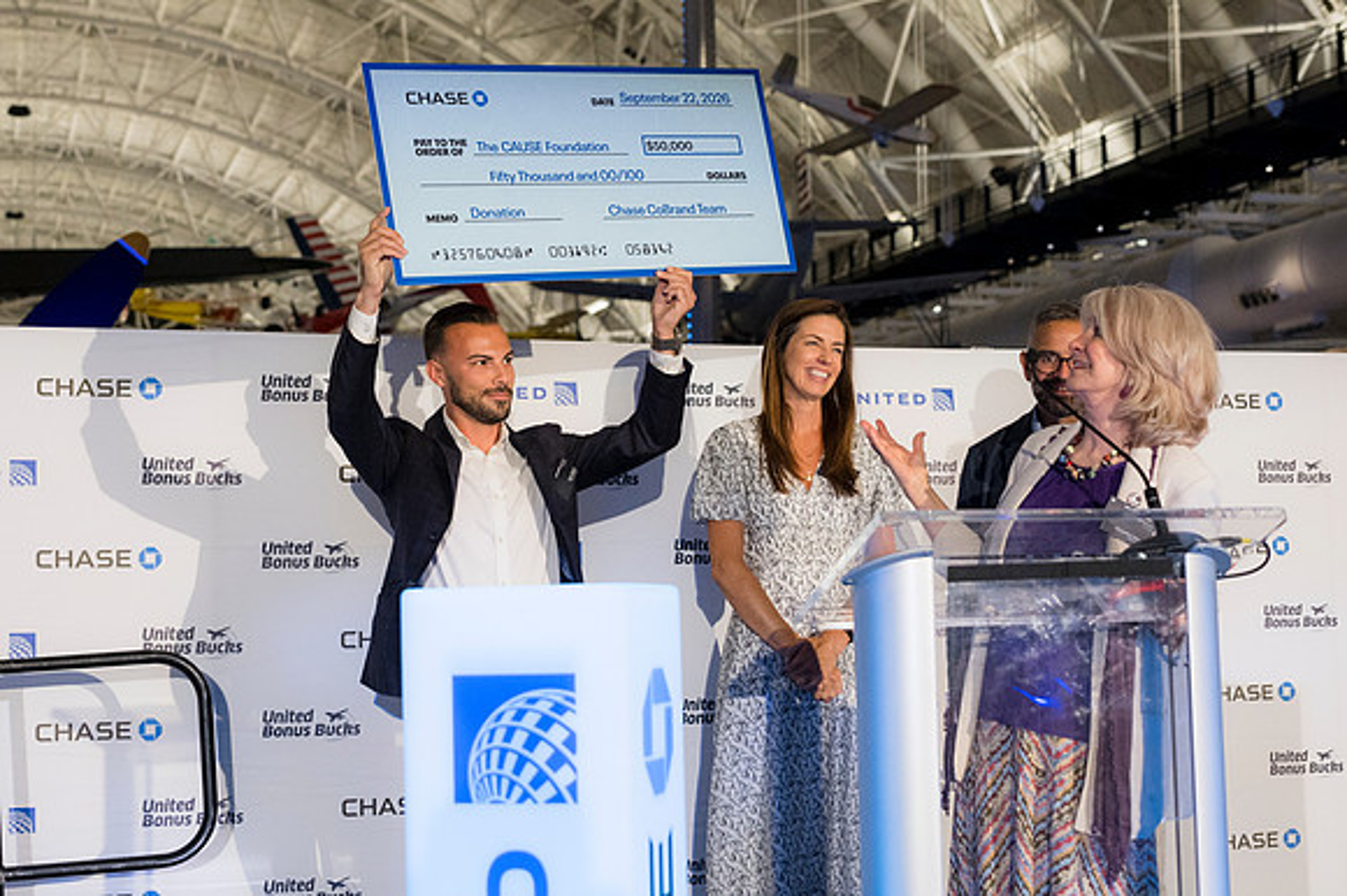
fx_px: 1944
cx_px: 674
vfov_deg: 26.0
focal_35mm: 52
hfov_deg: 38.2
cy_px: 448
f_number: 2.8
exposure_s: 1/200
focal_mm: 35
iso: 1000
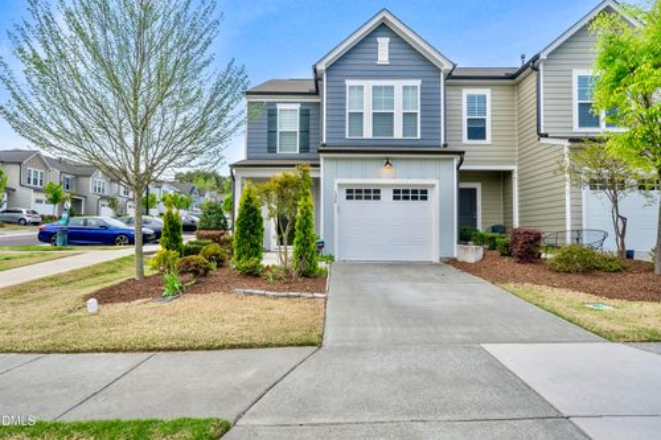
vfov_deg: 61.9
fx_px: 367
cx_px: 330
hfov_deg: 84.0
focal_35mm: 20
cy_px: 220
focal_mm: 20
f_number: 7.1
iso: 80
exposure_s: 1/40
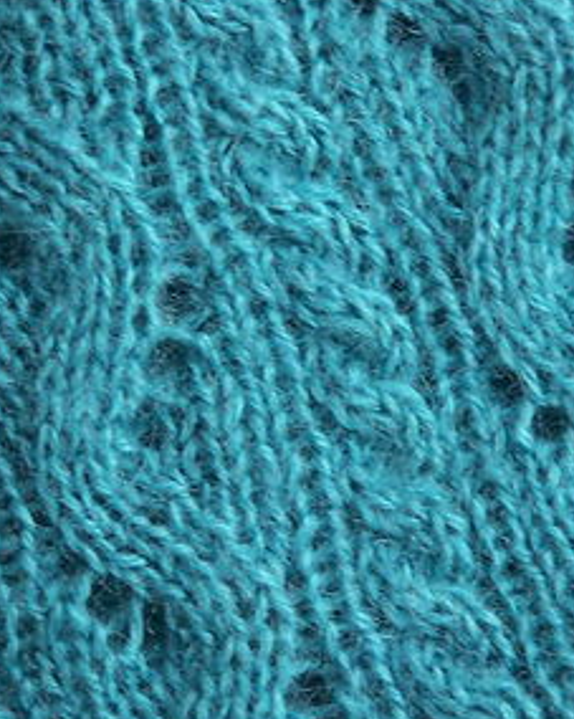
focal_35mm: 350
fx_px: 7436
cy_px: 408
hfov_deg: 4.4
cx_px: 372
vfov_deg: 5.5
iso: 140
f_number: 3.2
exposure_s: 1/10
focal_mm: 26.4
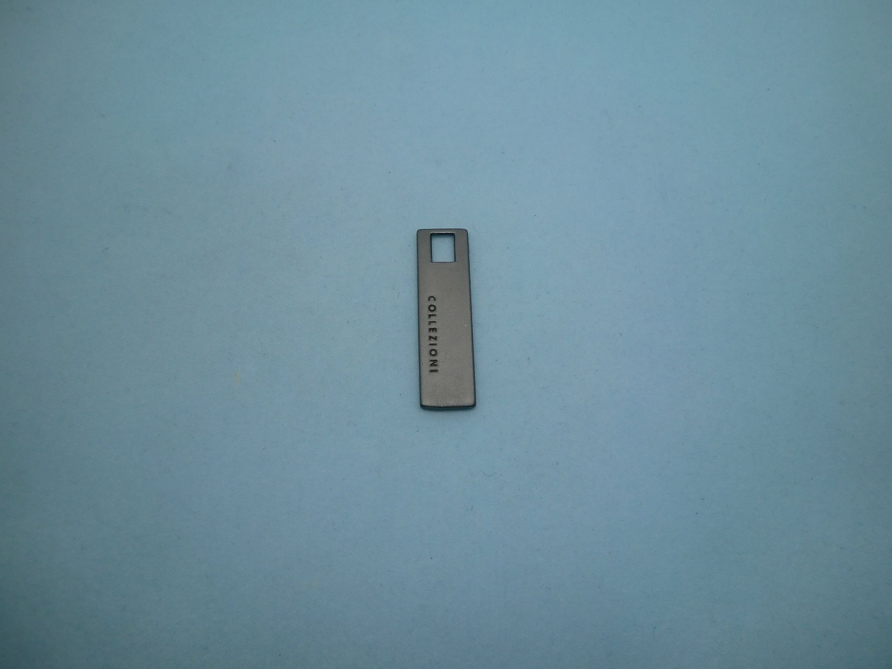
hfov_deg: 63.4
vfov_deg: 49.7
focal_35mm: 28
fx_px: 722
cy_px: 334
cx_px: 446
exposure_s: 1/160
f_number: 2.6
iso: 64
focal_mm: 4.65
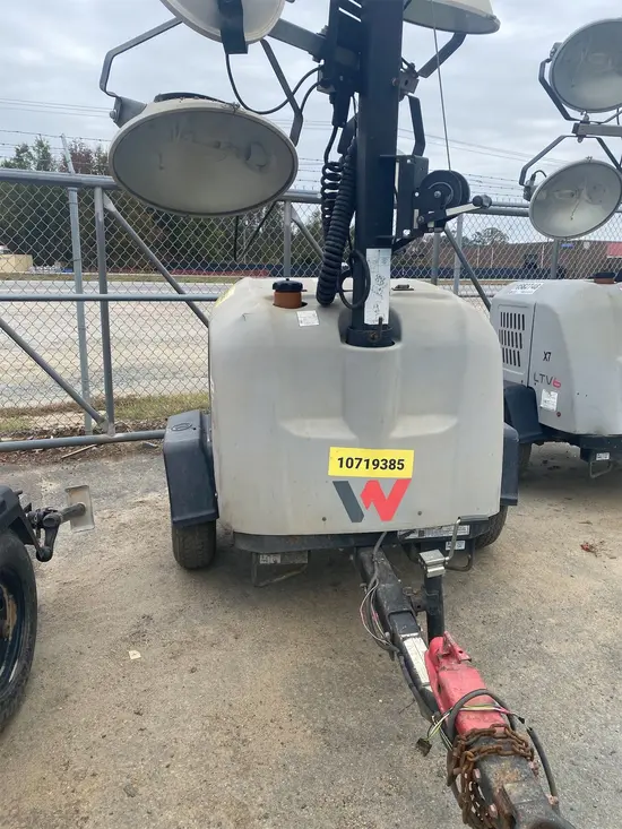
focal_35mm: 26
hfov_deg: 53.1
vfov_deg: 67.3
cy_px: 414
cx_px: 311
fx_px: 623
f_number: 1.8
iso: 32
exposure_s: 1/1395
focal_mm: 4.25
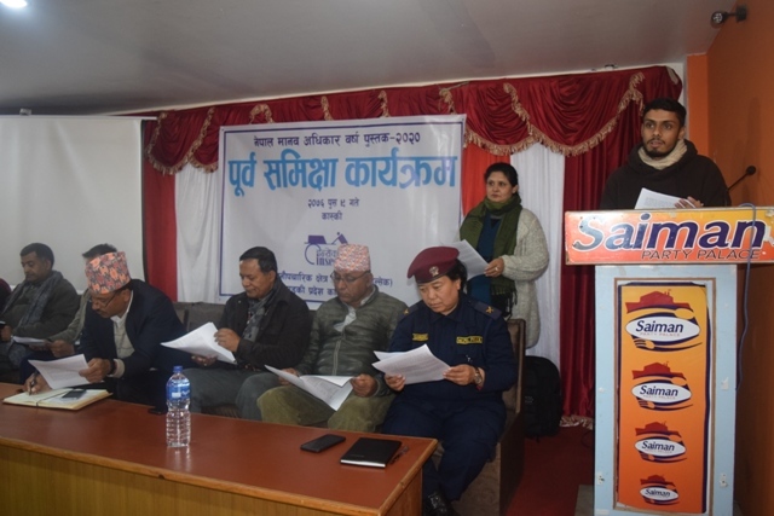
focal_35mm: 27
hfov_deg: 67.4
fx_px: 581
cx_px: 387
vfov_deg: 48.0
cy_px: 258
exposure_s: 1/60
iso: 1600
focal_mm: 18
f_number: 3.5
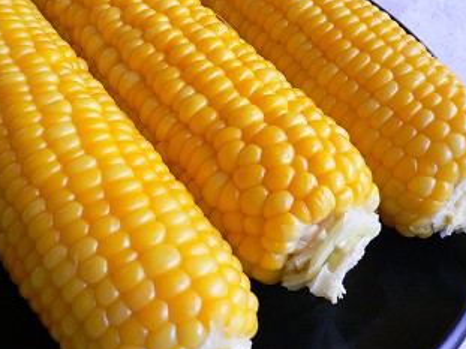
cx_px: 204
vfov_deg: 32.1
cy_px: 138
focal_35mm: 45
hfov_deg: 42.0
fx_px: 606
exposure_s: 1/20
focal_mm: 5.8
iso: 100
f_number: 2.8
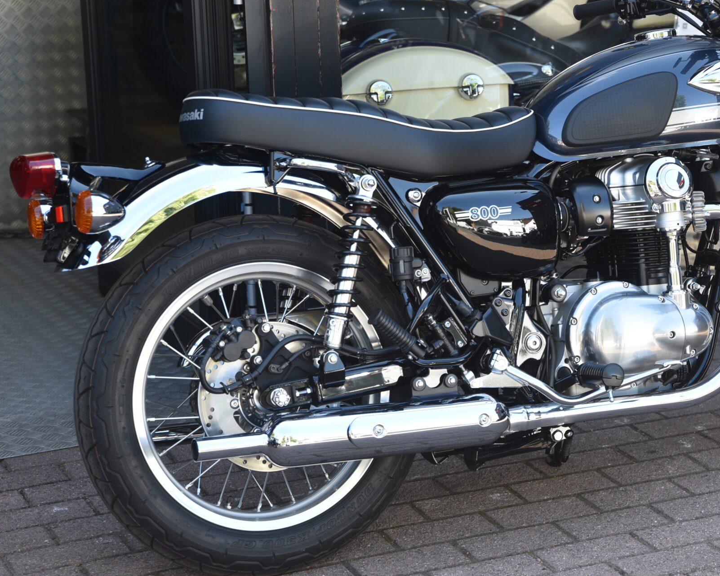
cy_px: 238
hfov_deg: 21.1
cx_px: 521
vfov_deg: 17.1
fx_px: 1918
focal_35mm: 90
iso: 100
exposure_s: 1/60
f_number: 4
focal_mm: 60
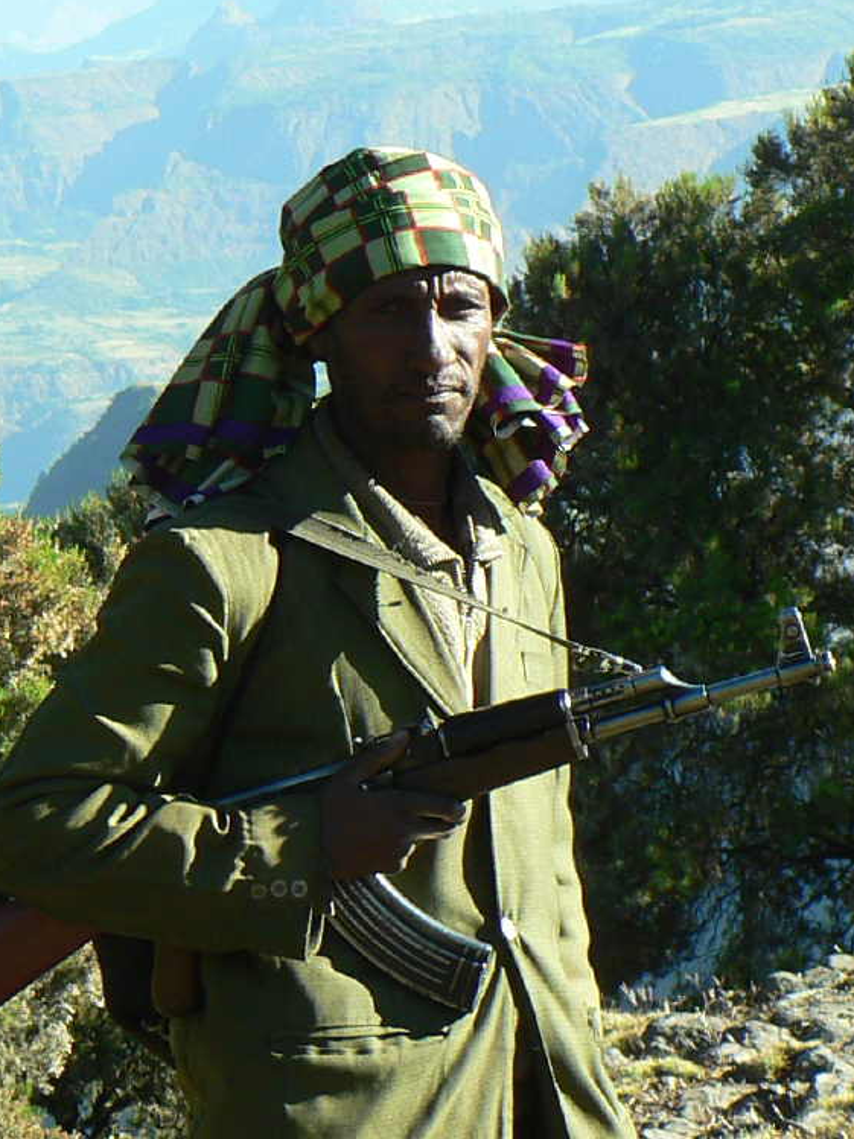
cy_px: 682
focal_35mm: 107
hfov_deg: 13.8
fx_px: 3520
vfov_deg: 18.4
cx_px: 343
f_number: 4
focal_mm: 13.7
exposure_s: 1/200
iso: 64
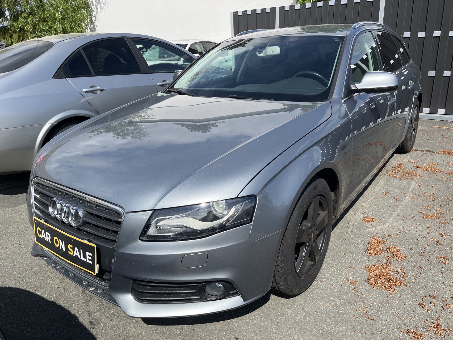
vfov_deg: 53.1
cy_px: 170
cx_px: 226
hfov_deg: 67.3
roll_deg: +0.4
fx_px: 340
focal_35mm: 26
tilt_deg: -20.4
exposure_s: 1/3135
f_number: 1.6
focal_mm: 5.1
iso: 50
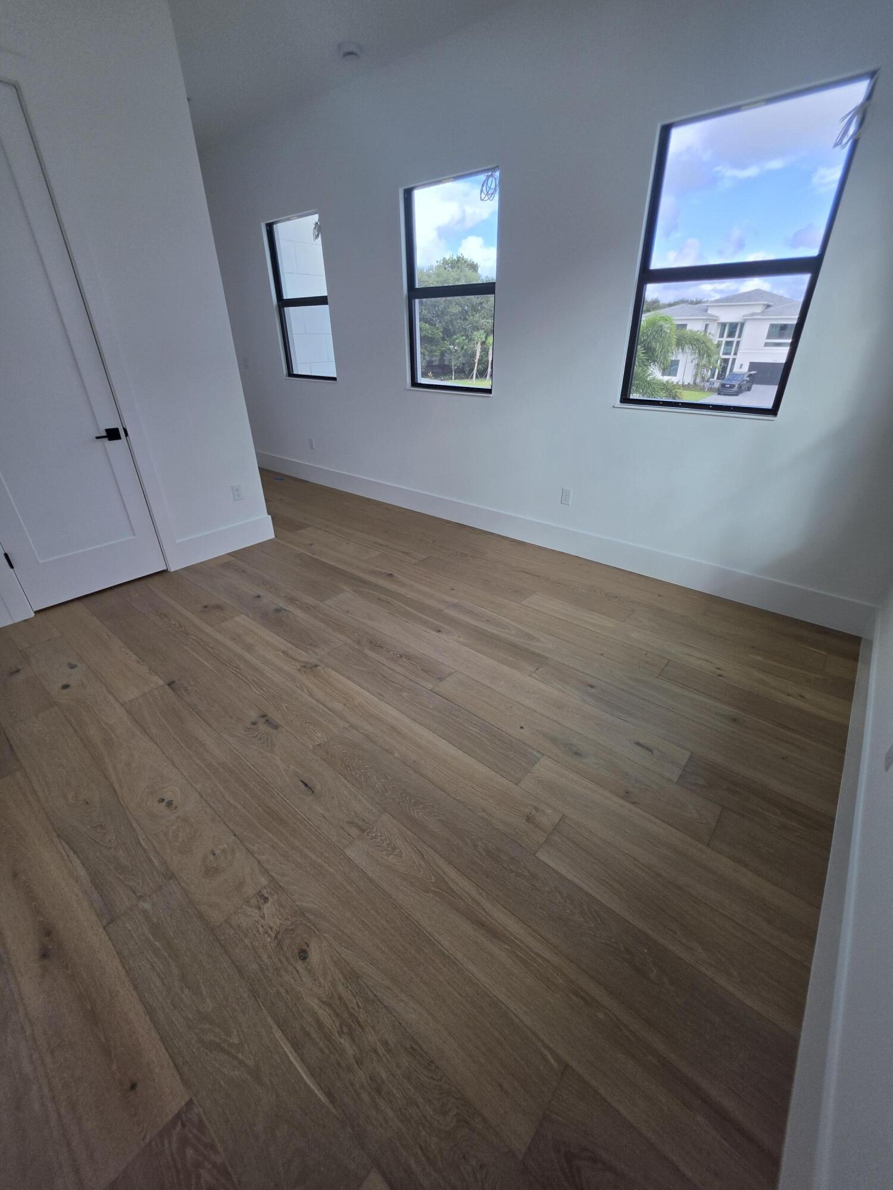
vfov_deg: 106.2
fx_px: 447
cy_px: 595
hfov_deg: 89.9
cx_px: 446
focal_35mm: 13
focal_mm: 2.2
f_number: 1.9
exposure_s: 1/304
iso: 32
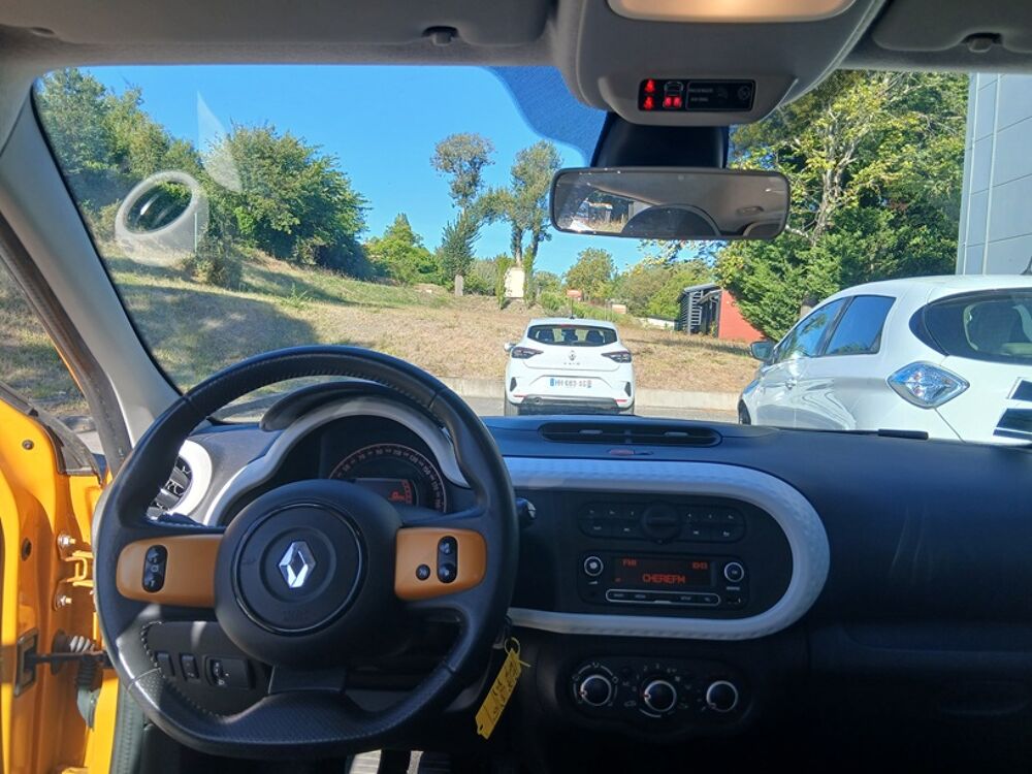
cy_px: 387
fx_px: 775
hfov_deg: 67.3
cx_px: 516
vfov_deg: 53.1
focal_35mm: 26
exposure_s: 1/179
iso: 20
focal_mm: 3.98
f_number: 1.8
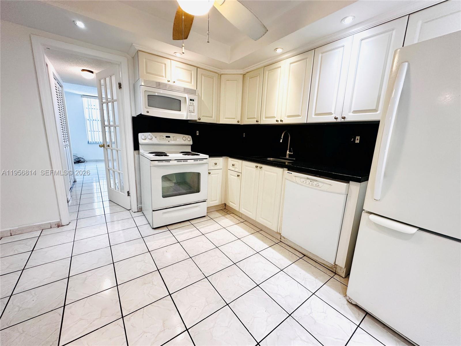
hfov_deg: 102.1
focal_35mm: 14
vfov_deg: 85.7
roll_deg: -1.9
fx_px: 186
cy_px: 173
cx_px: 230
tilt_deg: -11.3
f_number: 2.2
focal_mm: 2.22
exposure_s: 1/120
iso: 200
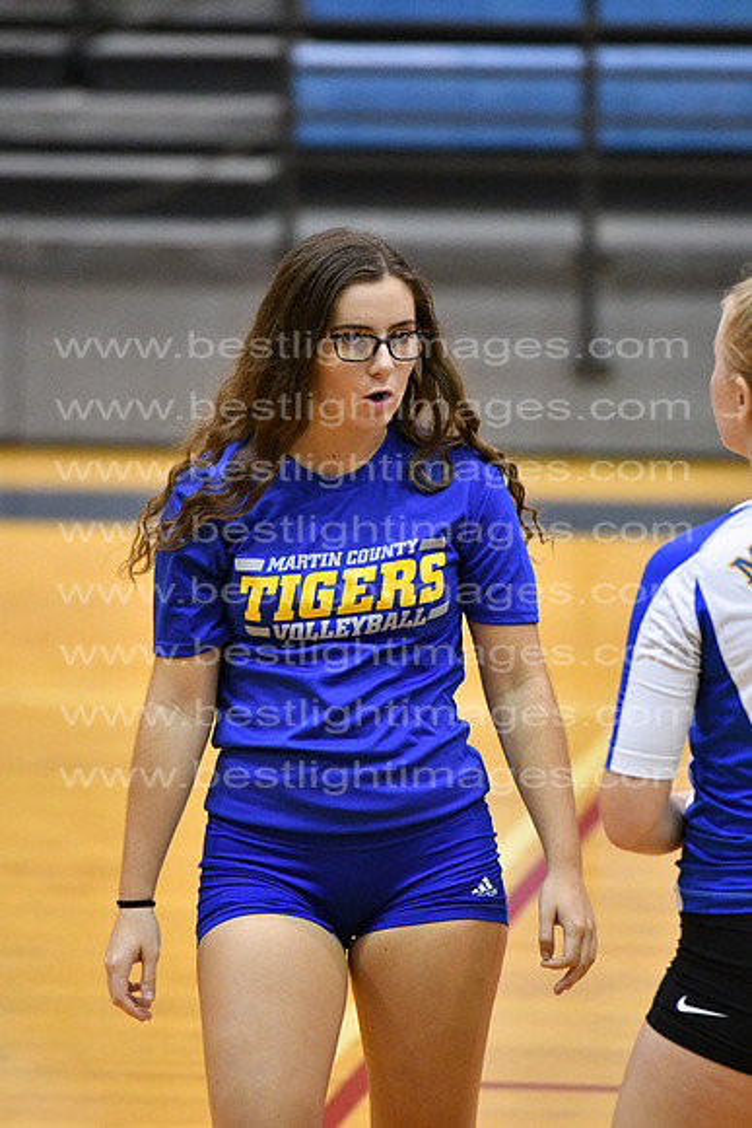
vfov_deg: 6.9
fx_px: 9394
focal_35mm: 300
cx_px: 376
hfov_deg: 4.6
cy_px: 564
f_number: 4
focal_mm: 200
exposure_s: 1/640
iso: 8000
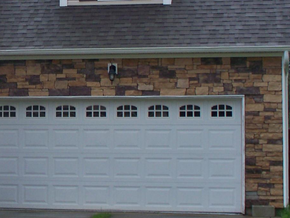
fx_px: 972
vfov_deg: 12.7
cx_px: -13
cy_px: 58
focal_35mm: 116
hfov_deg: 16.5
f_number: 2.8
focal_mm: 7.54
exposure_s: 1/640
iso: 80
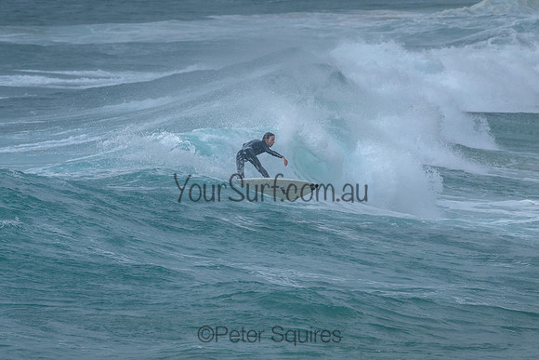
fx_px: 8241
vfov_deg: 2.5
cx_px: 284
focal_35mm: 550
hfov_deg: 3.7
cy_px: 184
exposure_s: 1/2000
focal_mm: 400
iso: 500
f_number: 10
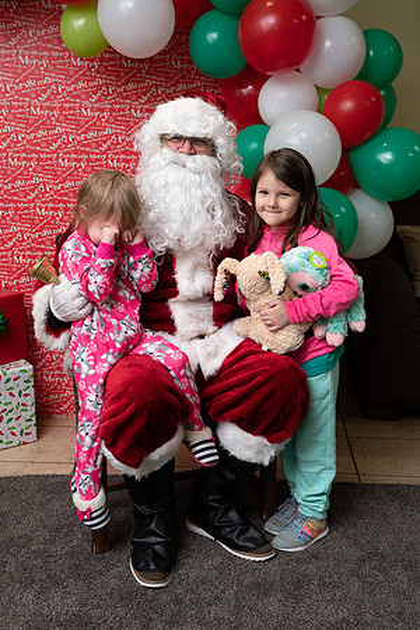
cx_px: 210
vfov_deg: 46.4
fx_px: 735
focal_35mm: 42
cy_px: 315
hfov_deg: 31.9
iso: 400
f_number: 5
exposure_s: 1/80
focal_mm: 42
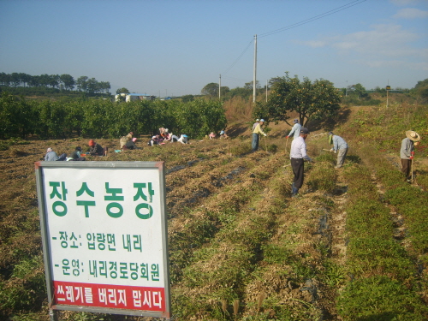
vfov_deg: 40.7
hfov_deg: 52.6
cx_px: 214
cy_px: 160
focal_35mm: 35
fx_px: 433
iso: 50
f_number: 7.1
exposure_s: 1/250
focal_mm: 7.4
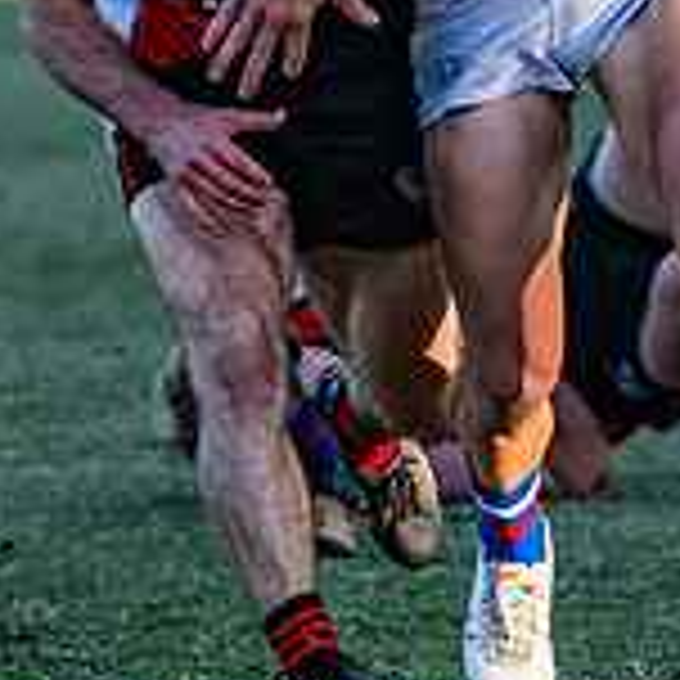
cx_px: 475
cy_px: 11
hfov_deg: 1.8
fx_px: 21847
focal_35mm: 983
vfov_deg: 1.8
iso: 800
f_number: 5.6
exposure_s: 1/1600
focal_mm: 210
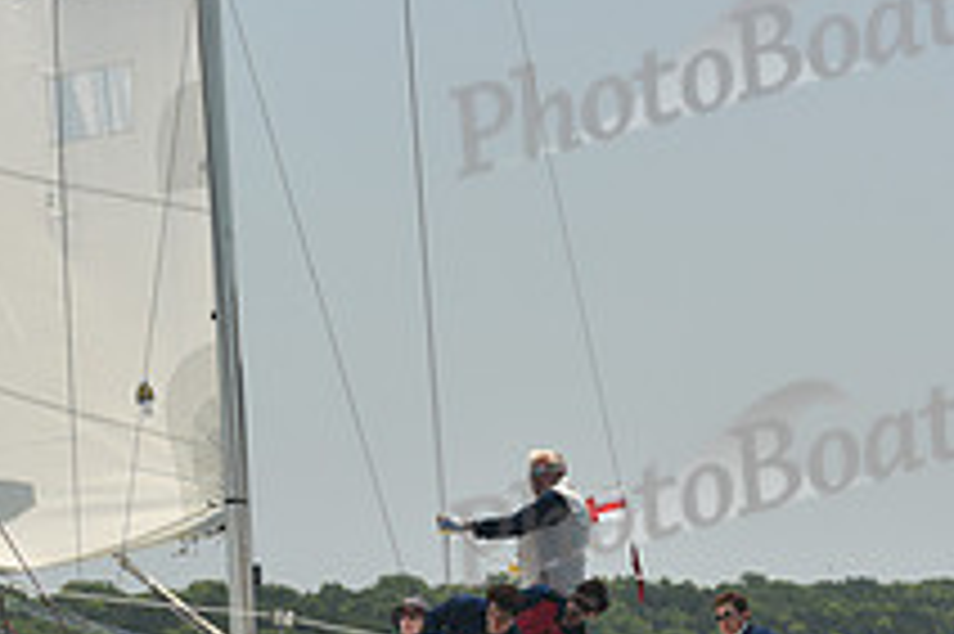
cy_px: 771
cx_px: 220
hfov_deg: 8.8
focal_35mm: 233
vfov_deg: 5.9
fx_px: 6170
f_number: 6.3
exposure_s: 1/640
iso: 250
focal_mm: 85
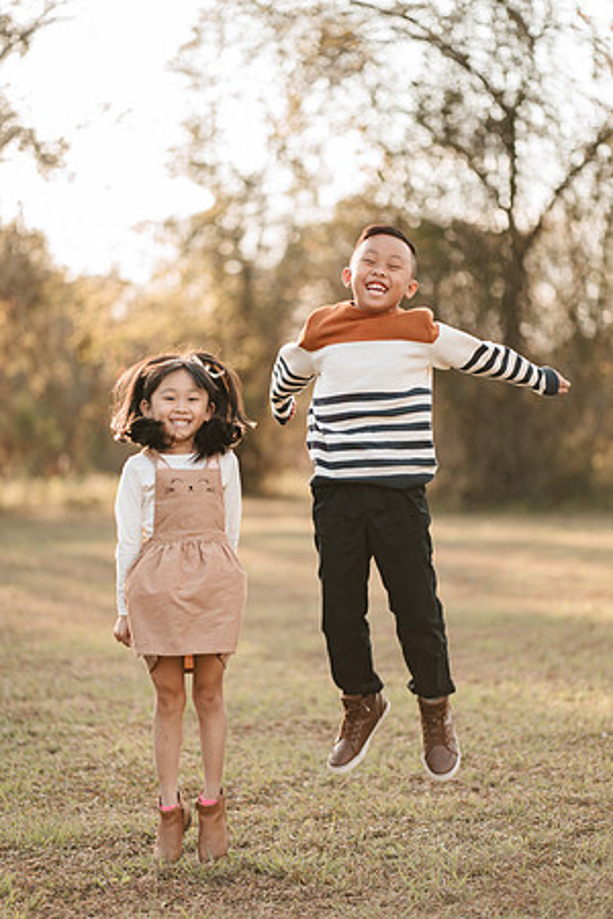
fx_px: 2171
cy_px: 460
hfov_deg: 16.1
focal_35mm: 85
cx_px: 306
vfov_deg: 23.9
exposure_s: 1/400
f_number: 1.8
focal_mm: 85
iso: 80
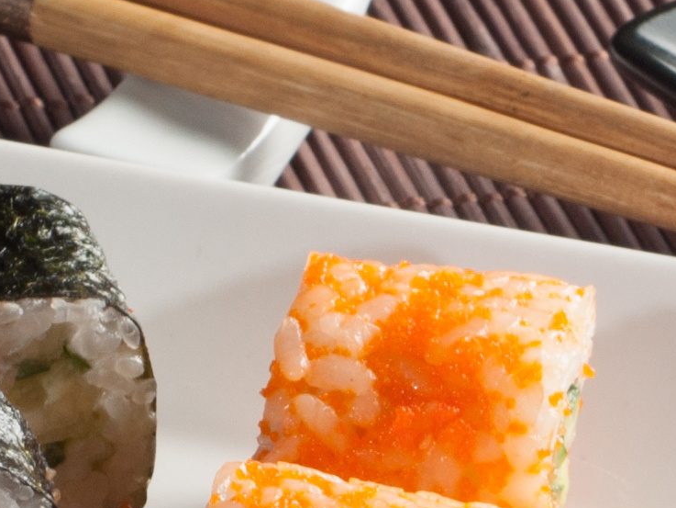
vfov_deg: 3.5
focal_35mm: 419
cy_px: 800
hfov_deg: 4.7
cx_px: 979
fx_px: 8184
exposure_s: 1/40
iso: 200
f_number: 13
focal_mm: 50
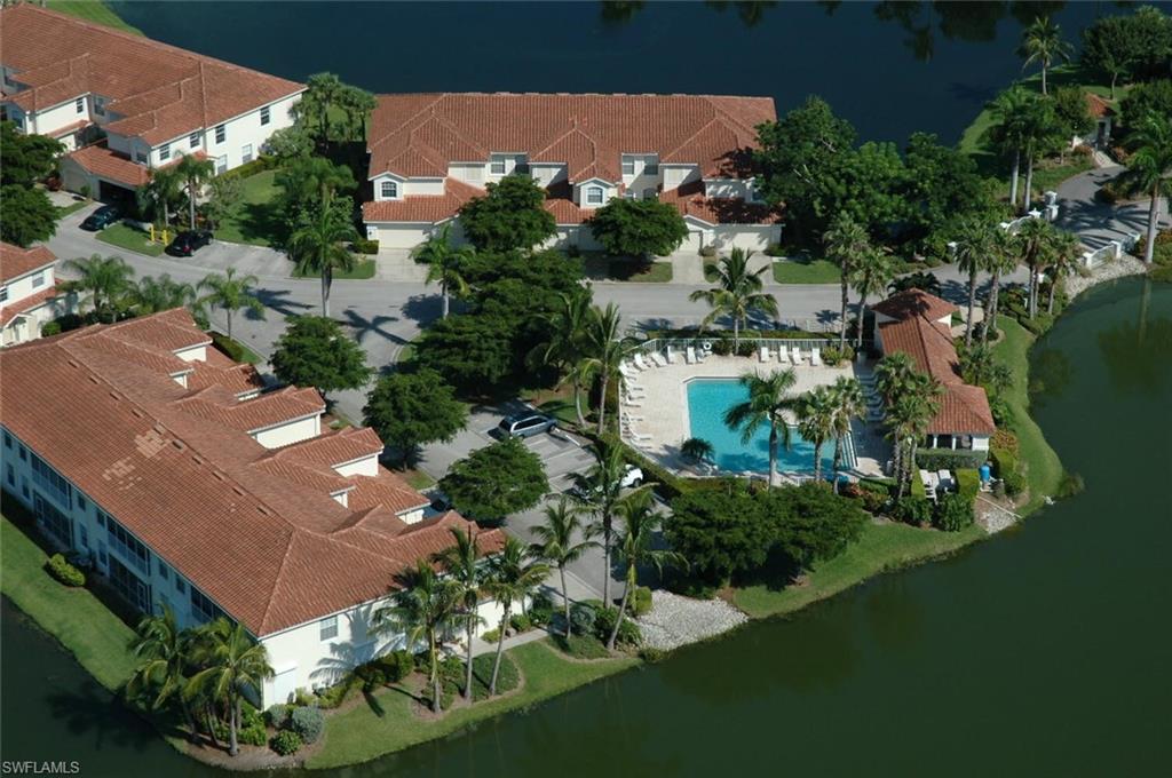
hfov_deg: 21.9
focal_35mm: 93
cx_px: 586
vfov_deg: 14.7
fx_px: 3024
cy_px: 389
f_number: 10
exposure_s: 1/400
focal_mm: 62
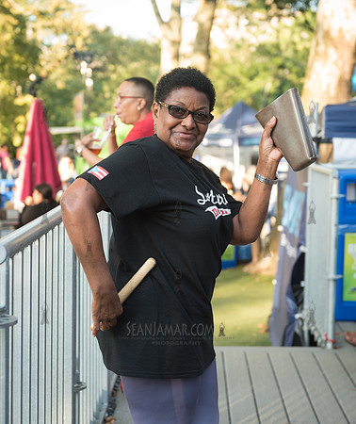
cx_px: 171
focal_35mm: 76
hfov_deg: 20.8
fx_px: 970
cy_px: 212
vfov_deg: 24.6
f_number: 3.5
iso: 200
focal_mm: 55
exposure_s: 1/125
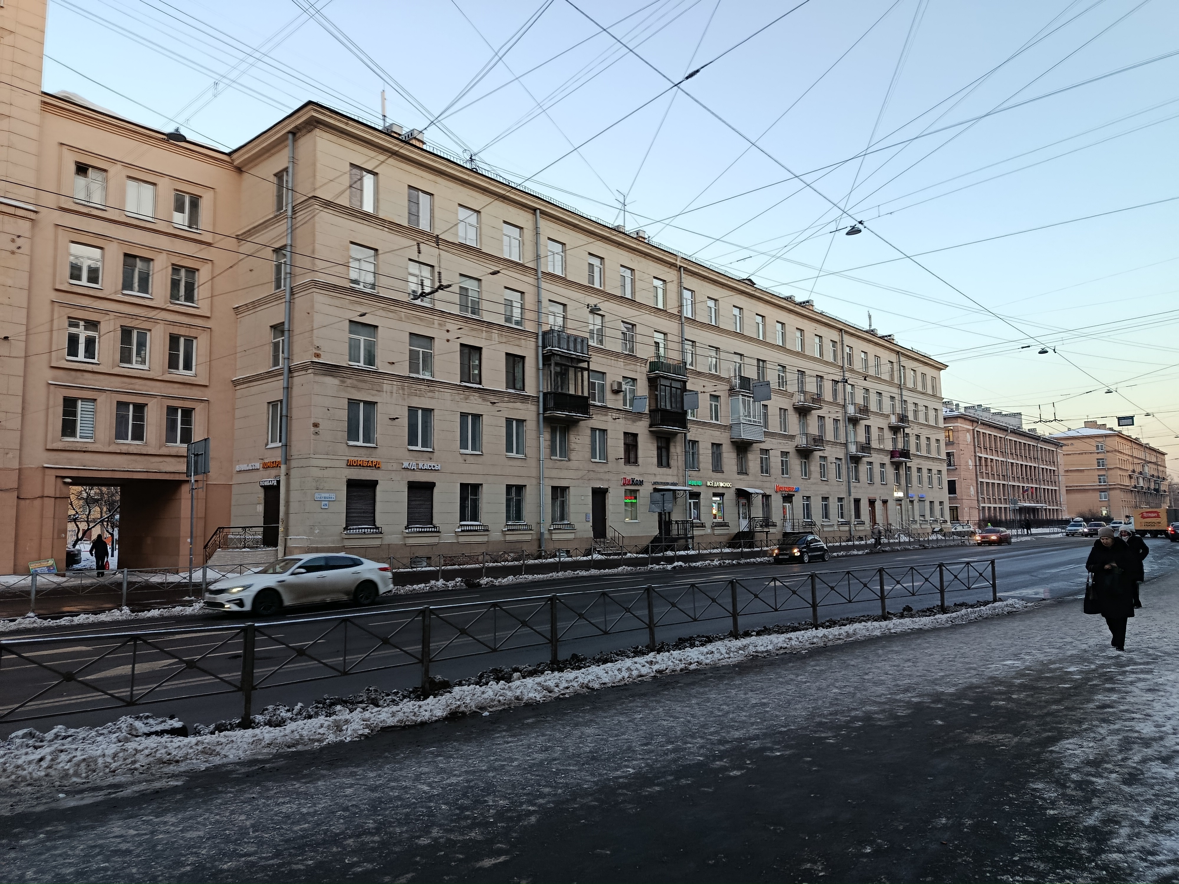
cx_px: 590
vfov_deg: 56.8
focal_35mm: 24
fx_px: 817
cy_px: 442
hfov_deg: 71.6
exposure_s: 1/100
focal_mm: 5.24
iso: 209
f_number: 1.7
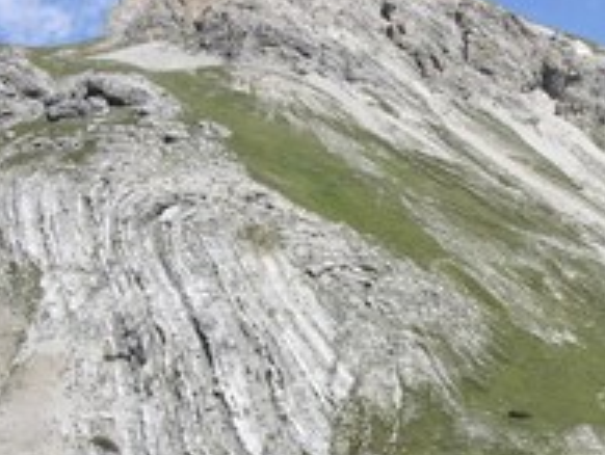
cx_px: 458
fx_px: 1102
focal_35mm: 63
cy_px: 285
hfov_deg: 30.2
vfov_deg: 23.3
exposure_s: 1/127
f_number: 8
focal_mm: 8.9
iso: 50
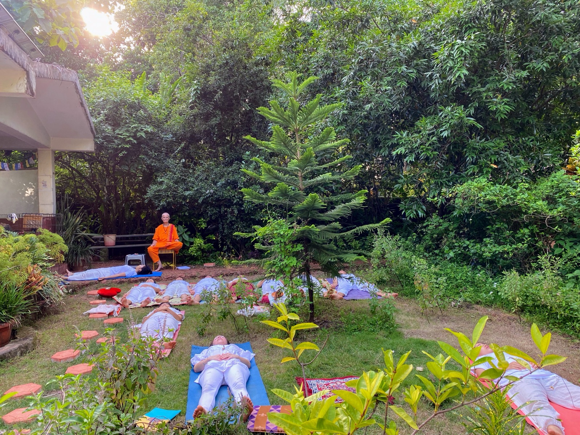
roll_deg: +0.9
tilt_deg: -1.9
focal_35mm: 26
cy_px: 218
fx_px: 436
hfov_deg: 67.3
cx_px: 290
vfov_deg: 53.1
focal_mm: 4.25
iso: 50
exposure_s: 1/122
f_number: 1.8
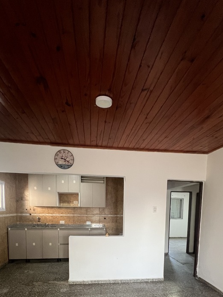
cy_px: 227
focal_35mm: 20
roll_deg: -0.4
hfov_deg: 65.9
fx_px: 172
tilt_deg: -6.3
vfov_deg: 75.1
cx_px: 116
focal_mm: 1.57
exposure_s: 1/60
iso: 400
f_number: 1.8
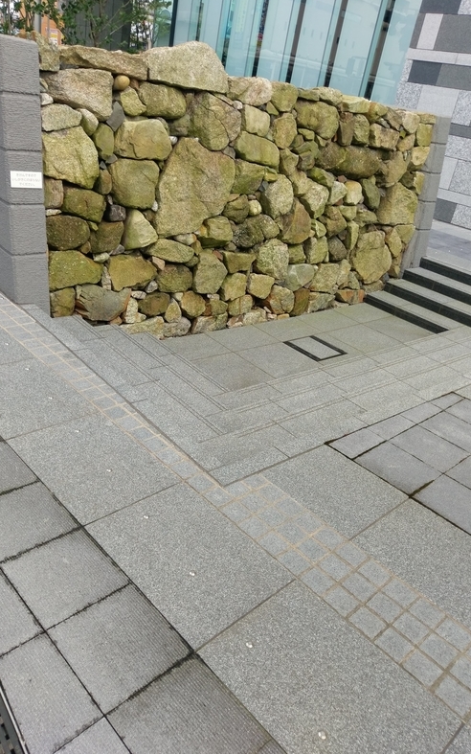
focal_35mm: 28
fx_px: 575
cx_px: 218
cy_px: 373
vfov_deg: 66.5
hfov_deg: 44.5
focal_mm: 4.58
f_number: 1.8
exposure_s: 1/578
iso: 100
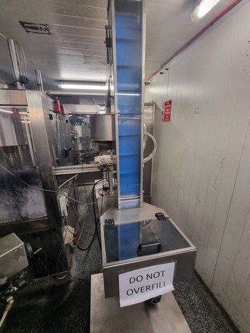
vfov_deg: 106.2
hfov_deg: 89.9
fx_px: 125
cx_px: 125
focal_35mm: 13
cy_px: 166
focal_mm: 2.2
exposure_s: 1/50
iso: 125
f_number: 2.2
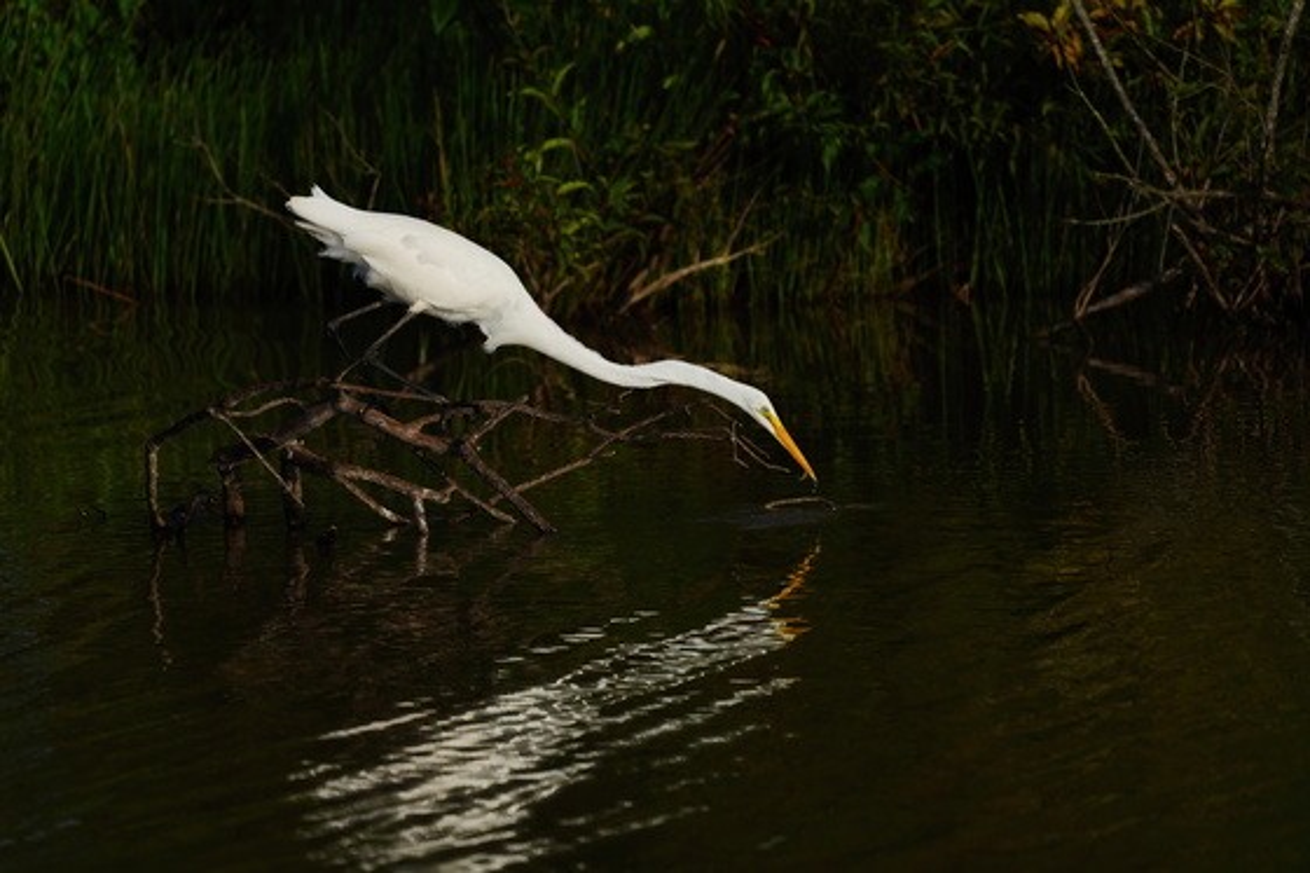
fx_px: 21826
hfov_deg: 3.4
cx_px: 655
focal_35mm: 600
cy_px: 436
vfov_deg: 2.3
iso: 400
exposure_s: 1/3200
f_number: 7.1
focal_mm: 600
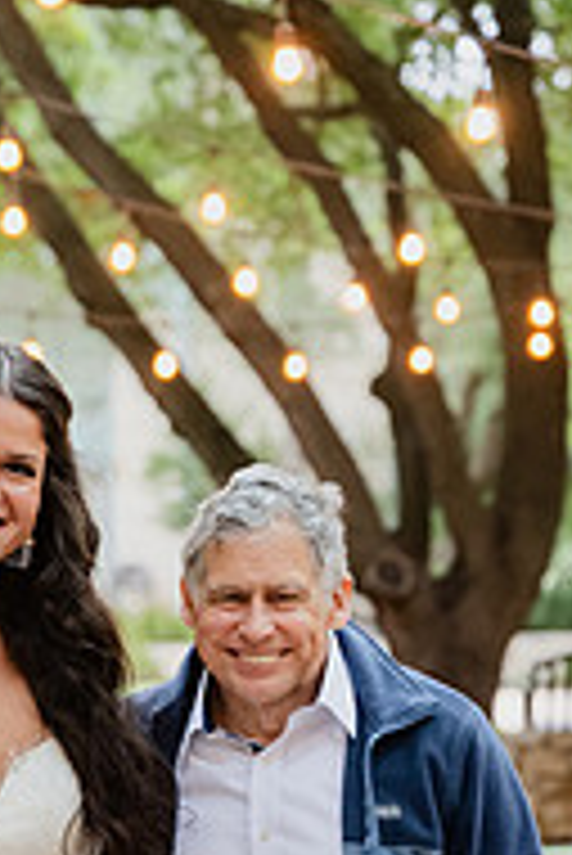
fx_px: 3949
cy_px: 810
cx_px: -9
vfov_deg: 12.3
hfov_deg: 8.2
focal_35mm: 166
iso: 3200
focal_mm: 70
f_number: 3.5
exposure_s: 1/160
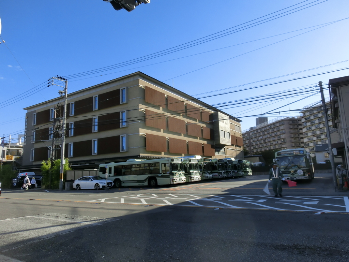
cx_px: 174
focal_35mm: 25
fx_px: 252
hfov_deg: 69.4
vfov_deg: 54.9
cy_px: 131
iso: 80
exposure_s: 1/1000
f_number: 3.3
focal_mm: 4.4
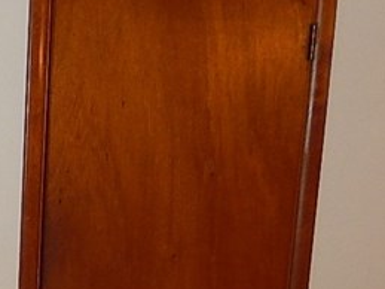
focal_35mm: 99
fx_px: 1101
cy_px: 405
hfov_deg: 17.9
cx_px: -177
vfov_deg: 14.2
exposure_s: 1/30
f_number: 3.4
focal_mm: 4.5
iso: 200
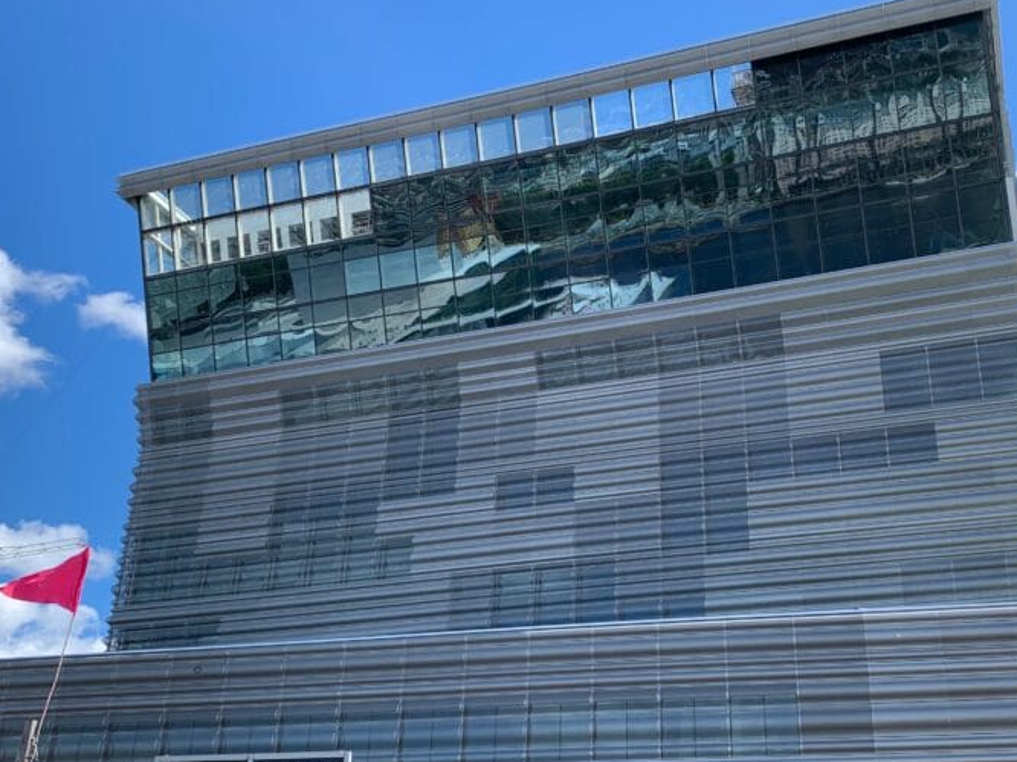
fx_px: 1175
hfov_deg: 46.5
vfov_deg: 35.9
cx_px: 623
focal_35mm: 40
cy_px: 417
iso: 25
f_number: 1.8
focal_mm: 4.25
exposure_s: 1/1266
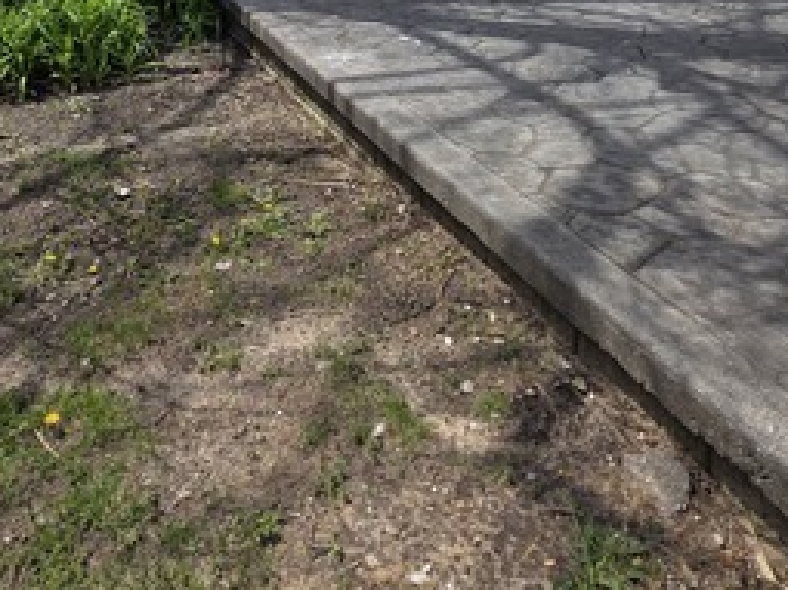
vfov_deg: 35.7
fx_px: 774
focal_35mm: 34
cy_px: -56
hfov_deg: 53.7
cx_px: 329
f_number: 1.9
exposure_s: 1/1559
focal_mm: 2.2
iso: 40
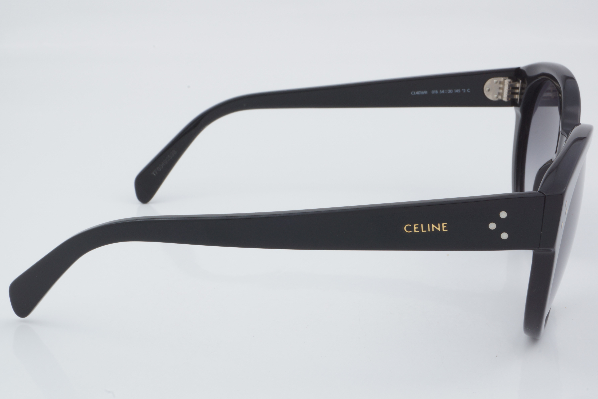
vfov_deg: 20.2
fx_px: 1121
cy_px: 200
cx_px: 299
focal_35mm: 68
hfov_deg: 29.9
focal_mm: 45
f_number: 32
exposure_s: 1/3
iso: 100
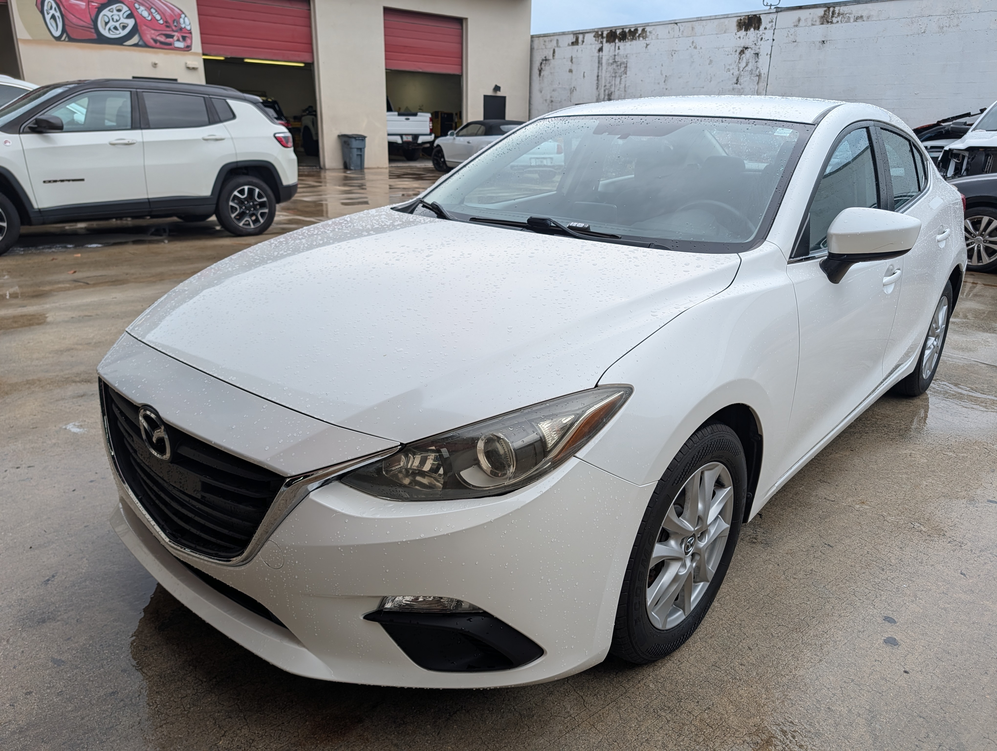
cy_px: 376
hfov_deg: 71.5
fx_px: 692
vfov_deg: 56.9
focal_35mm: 24
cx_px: 498
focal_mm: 6.9
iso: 36
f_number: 1.68
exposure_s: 1/493
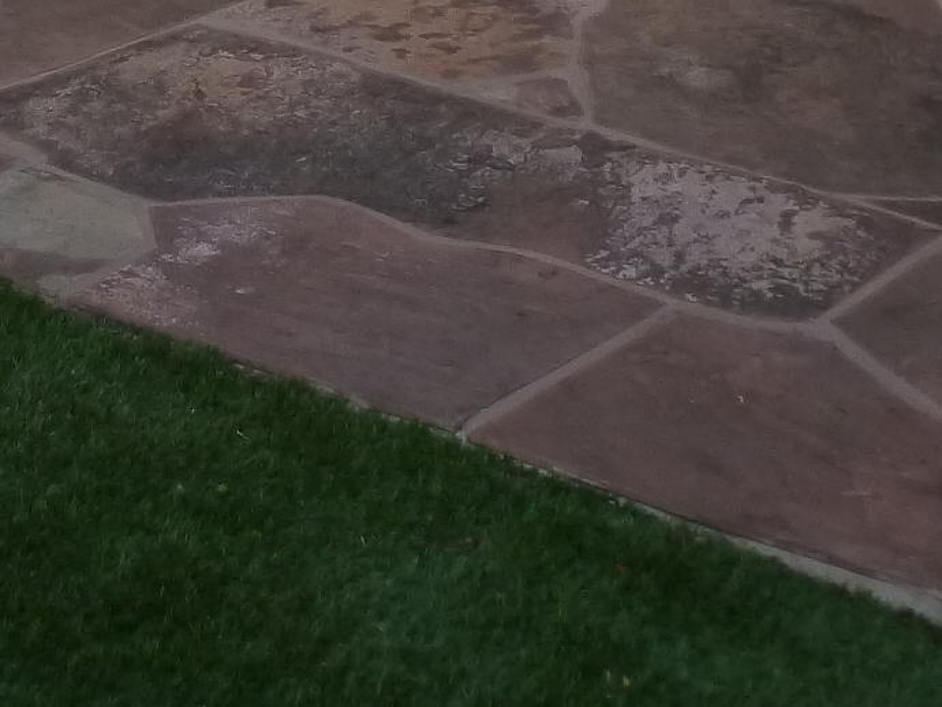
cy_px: -416
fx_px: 2423
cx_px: 55
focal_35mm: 89
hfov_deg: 21.4
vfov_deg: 15.1
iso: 160
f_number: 4
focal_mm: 4.3
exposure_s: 1/400
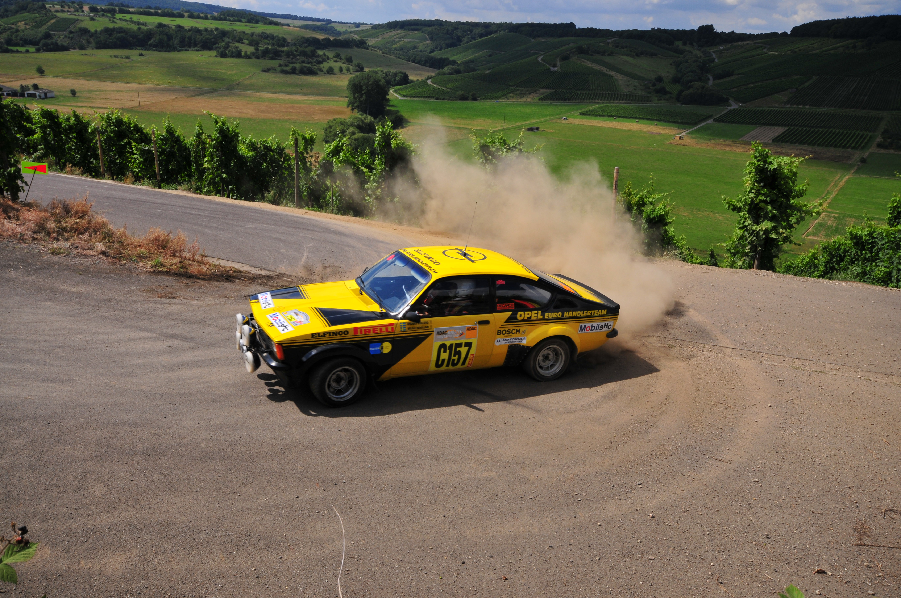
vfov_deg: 43.5
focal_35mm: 30
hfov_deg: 62.0
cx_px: 450
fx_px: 750
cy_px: 299
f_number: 13
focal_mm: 20
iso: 200
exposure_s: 1/320
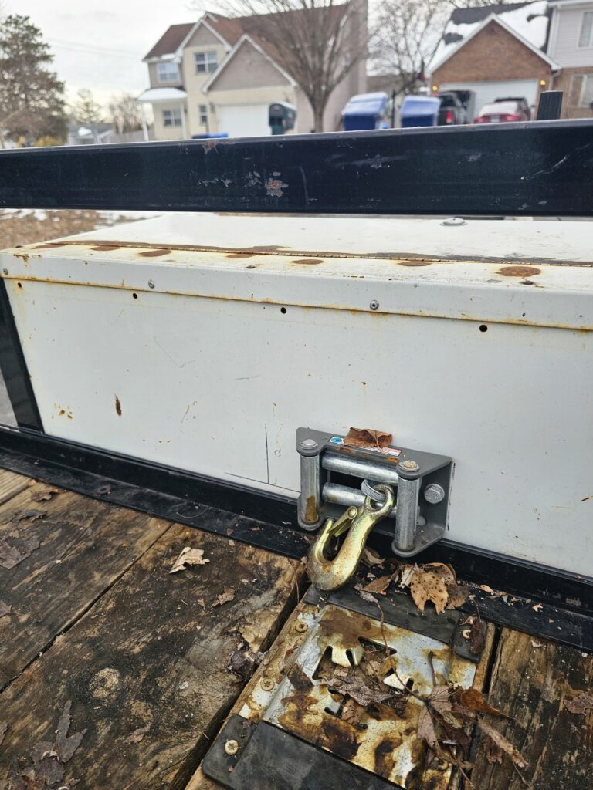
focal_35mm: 23
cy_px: 395
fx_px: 525
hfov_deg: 58.9
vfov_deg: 73.9
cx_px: 296
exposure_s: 1/262
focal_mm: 6.3
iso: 10
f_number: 1.7
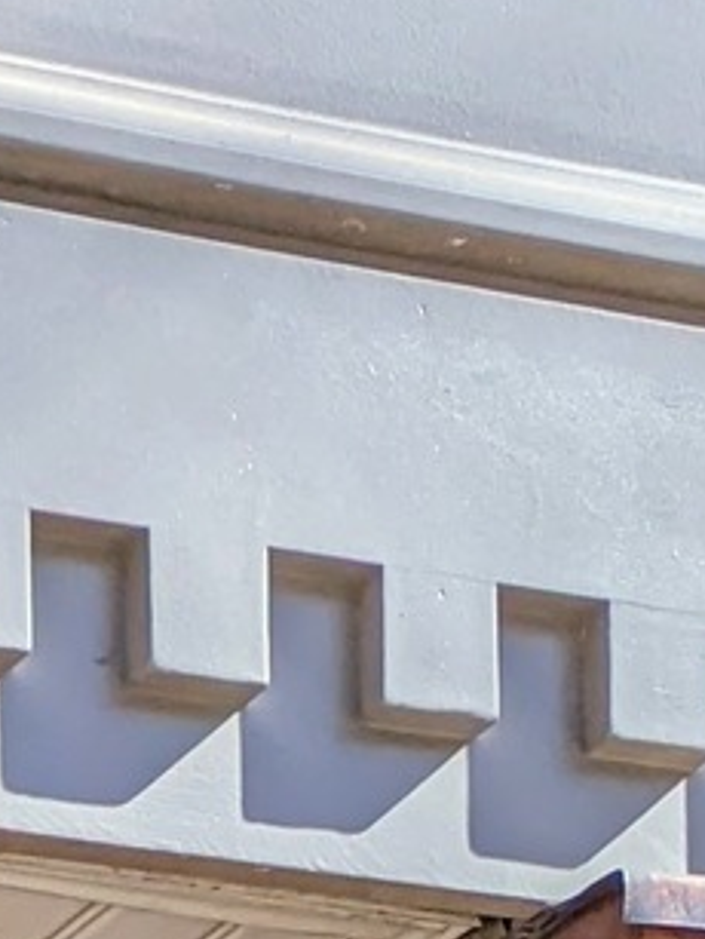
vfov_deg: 8.1
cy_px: 3415
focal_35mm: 181
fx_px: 4908
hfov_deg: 7.5
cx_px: -1114
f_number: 1.85
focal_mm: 6.81
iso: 56
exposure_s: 1/1364
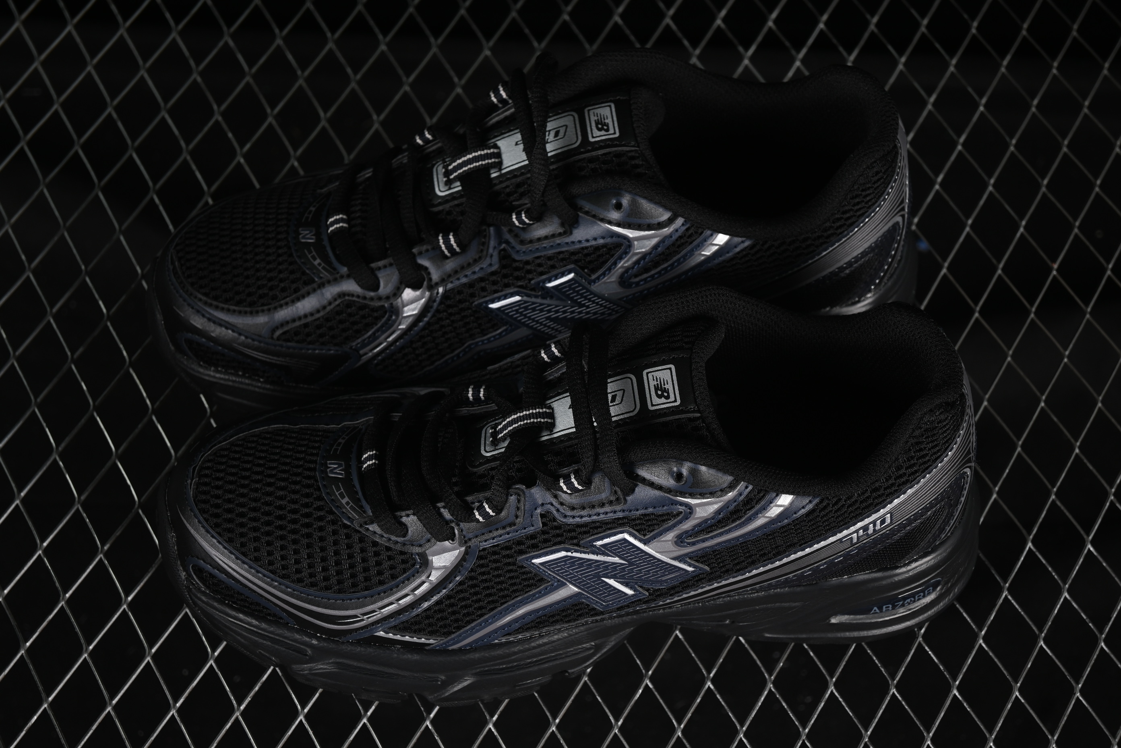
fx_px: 2335
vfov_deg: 18.2
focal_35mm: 75
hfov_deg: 27.0
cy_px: 374
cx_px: 560
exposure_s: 1/60
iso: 160
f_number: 6.3
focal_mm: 50
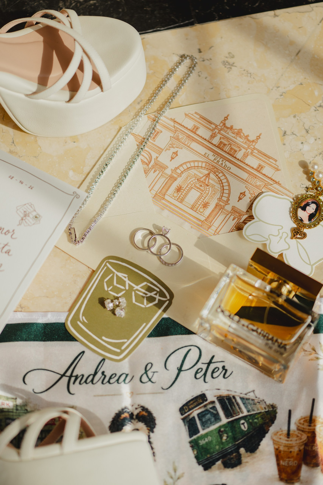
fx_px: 1413
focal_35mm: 105
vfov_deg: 19.5
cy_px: 242
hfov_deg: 13.0
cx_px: 162
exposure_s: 1/640
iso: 200
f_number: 3
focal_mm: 105
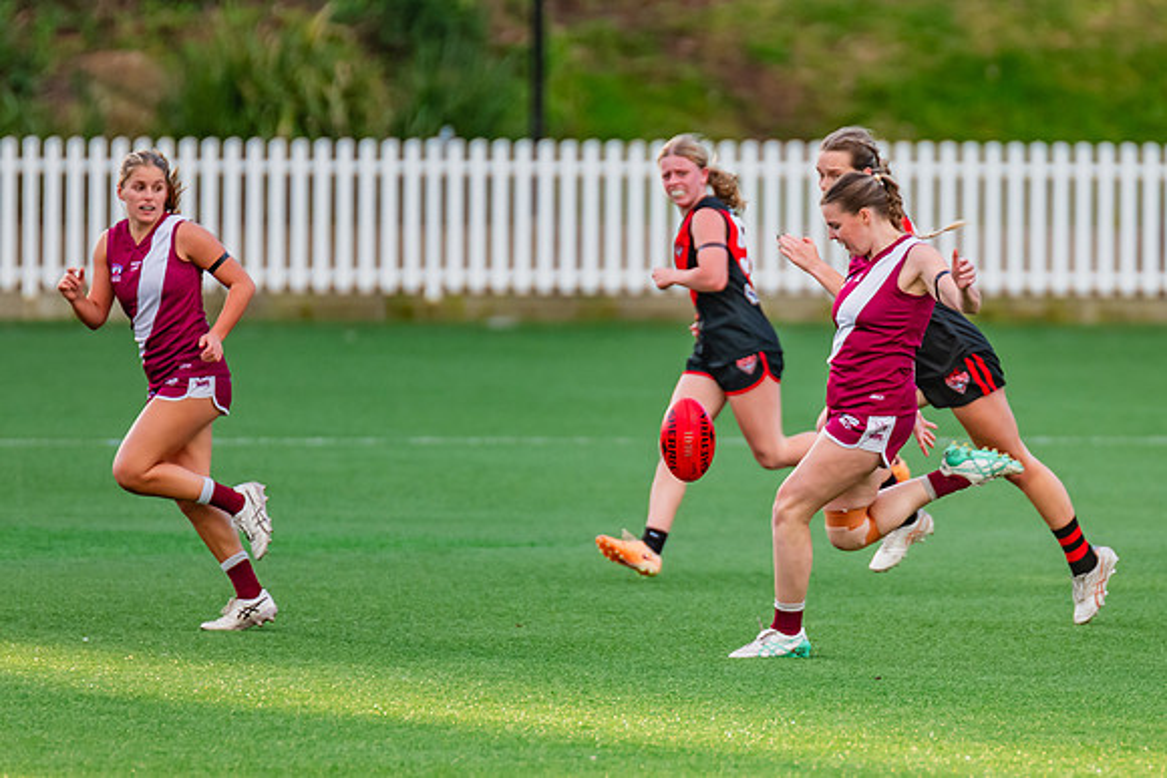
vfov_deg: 1.9
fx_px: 23017
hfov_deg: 2.9
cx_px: 833
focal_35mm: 710
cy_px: 367
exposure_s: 1/800
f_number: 4.5
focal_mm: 420
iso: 800
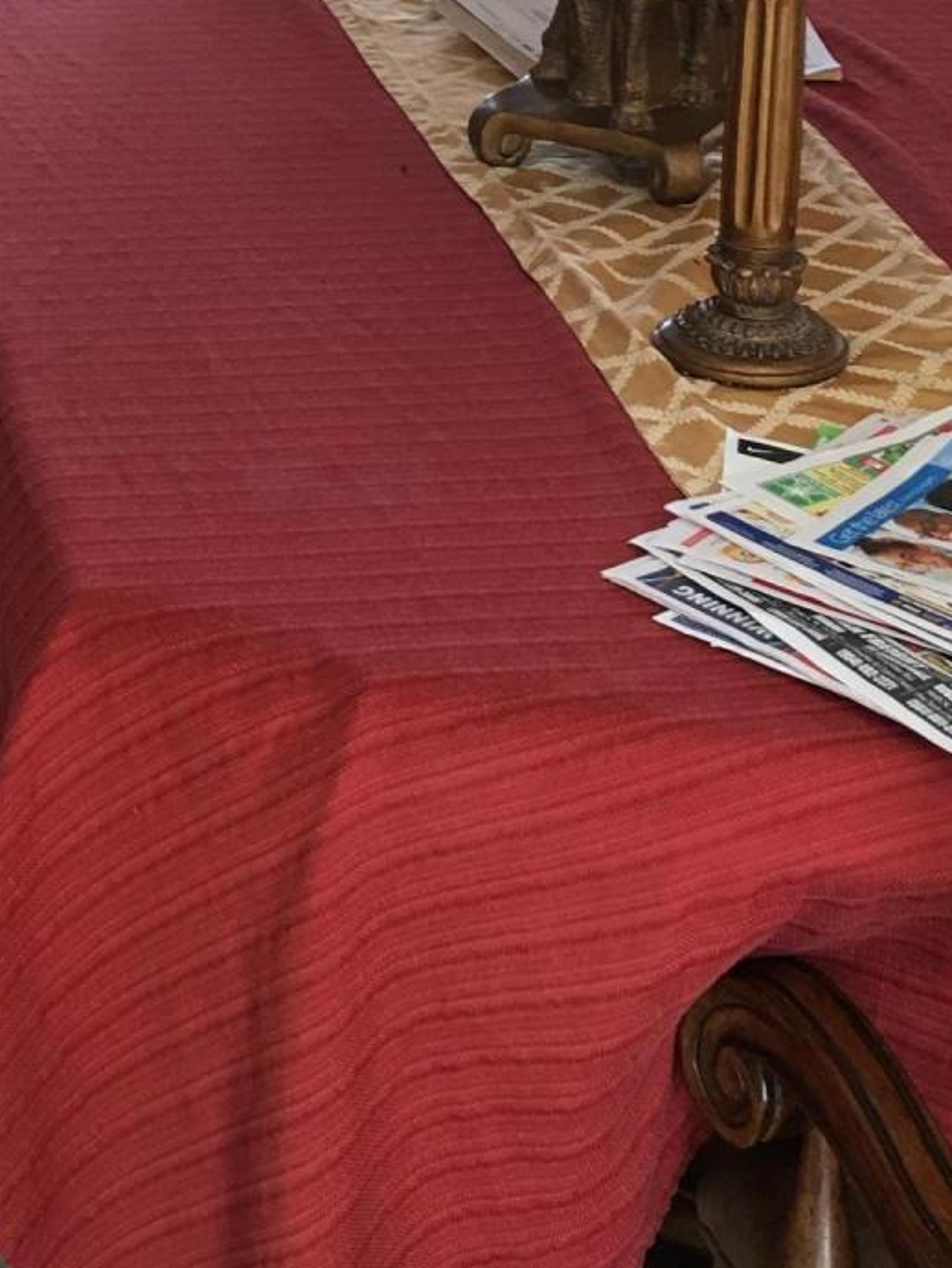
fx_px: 3078
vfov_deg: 22.4
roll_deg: -1.2
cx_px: 219
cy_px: 2
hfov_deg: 17.5
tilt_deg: -14.5
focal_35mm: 84
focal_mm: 4.15
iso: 25
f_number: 2.2
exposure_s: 1/15
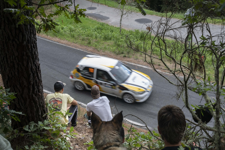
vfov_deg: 27.0
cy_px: 75
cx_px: 112
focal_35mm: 50
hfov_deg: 39.6
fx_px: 312
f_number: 13
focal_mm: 50
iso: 1600
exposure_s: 1/100
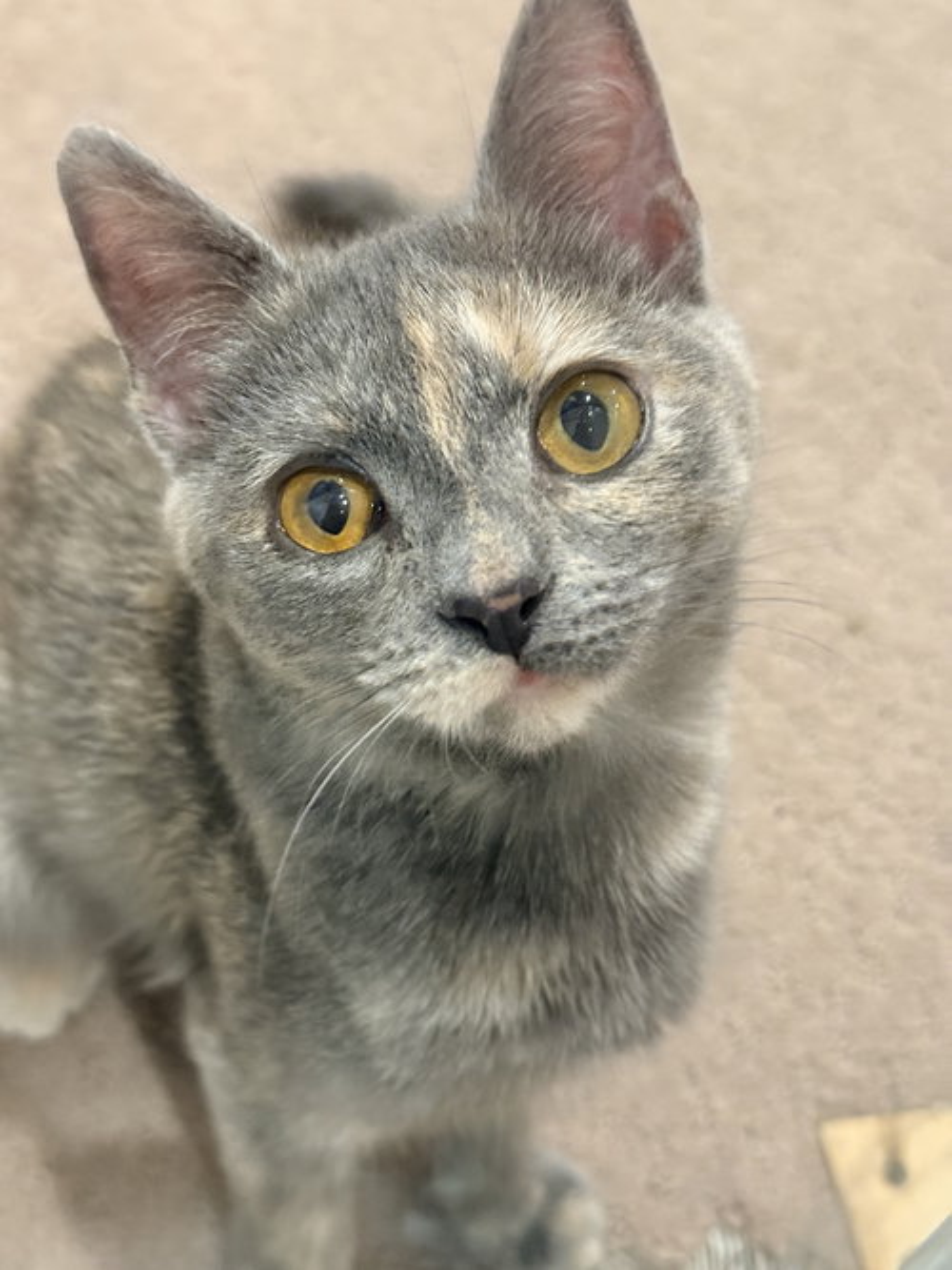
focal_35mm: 48
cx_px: 476
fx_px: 1761
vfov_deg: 39.7
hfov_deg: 30.3
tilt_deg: -54.0
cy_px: 635
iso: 640
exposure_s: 1/30
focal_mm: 6.76
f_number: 1.78
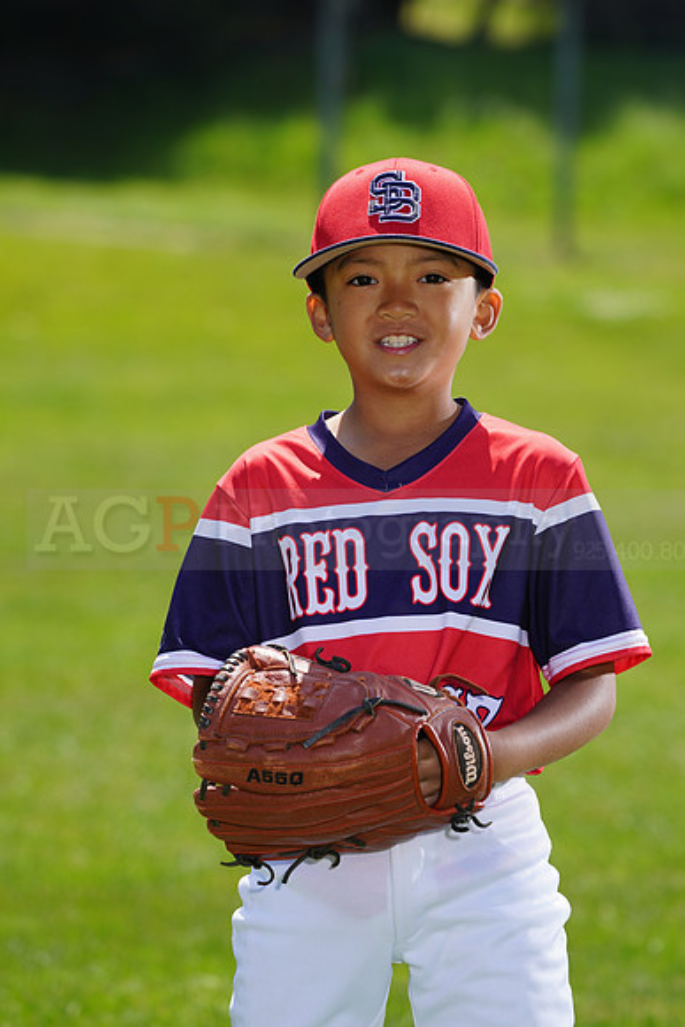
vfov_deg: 9.2
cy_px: 514
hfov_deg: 6.1
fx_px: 6389
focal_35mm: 224
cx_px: 342
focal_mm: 224
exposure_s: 1/250
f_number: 7.1
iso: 100
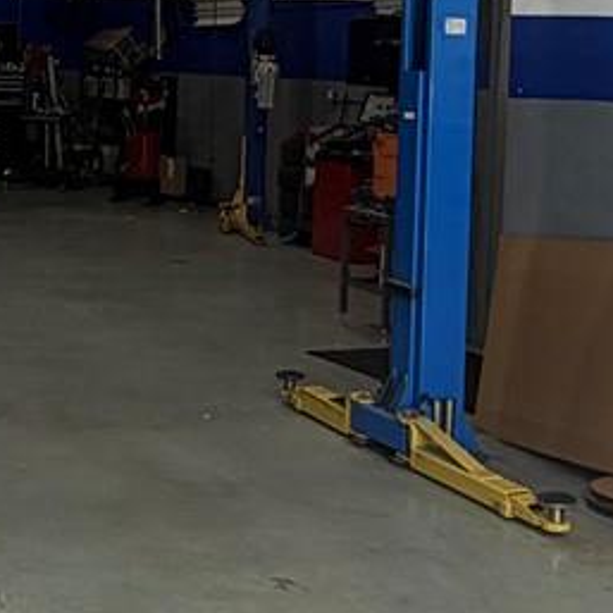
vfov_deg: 22.3
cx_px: 122
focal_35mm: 77
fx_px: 1543
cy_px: 155
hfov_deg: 22.2
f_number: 2.2
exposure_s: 1/502
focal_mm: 2.22
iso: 50
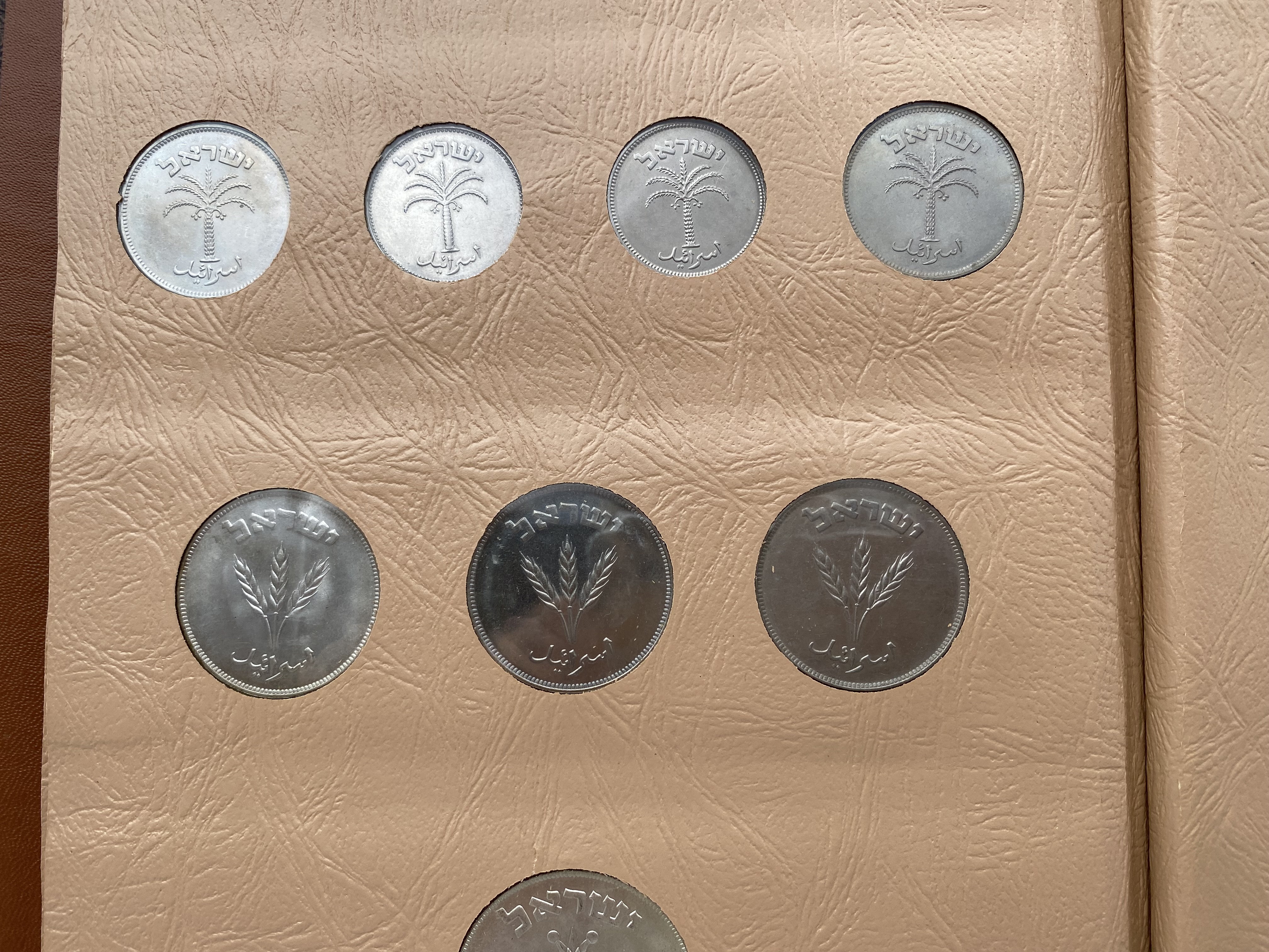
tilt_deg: -22.5
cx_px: 634
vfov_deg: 53.1
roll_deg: -3.2
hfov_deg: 67.3
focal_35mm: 26
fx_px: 953
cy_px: 476
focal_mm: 4.25
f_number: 1.8
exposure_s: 1/211
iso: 32
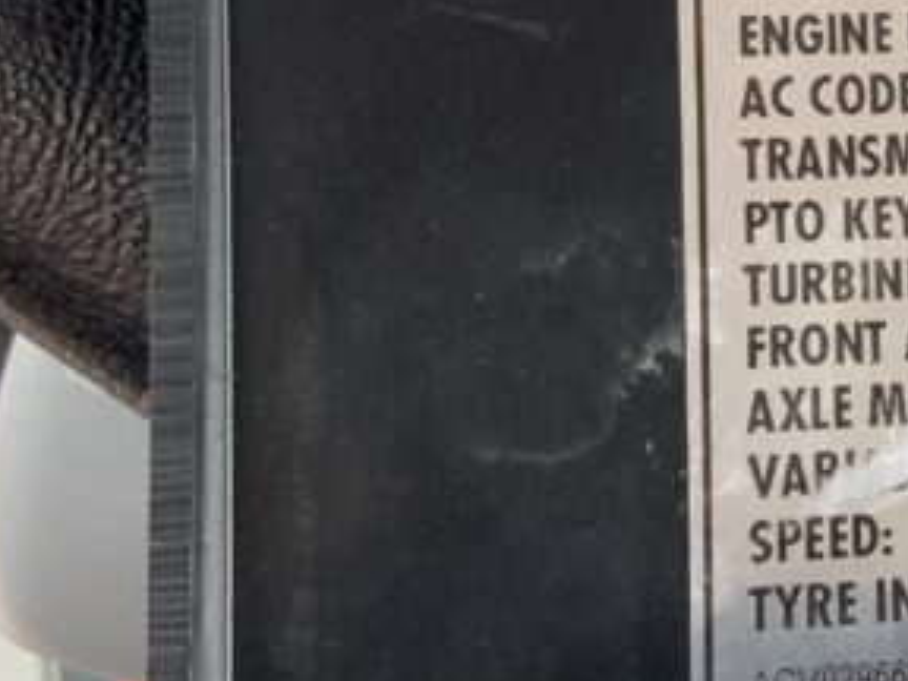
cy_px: 167
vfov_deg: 14.3
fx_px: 2702
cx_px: 1378
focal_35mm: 103
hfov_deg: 17.2
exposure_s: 1/122
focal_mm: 3
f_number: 1.8
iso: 25
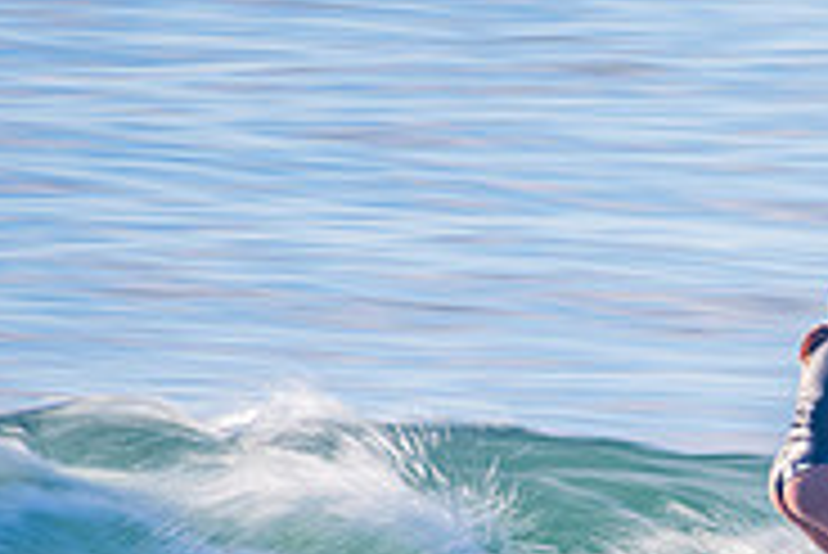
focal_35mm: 1578
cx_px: 1071
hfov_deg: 1.3
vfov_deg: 0.9
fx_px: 36322
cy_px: 678
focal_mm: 500
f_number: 10
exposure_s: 1/20
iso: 31
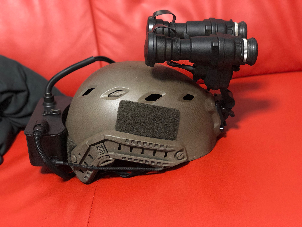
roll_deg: +12.9
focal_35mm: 52
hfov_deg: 36.8
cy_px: 114
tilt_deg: -30.9
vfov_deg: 28.0
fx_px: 454
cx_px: 151
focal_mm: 6
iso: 200
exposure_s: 1/8
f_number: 2.4
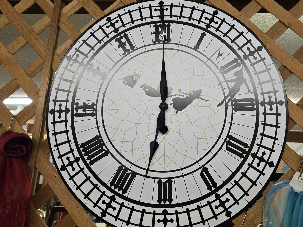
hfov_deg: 59.8
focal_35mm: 30
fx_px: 263
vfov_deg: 46.6
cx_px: 170
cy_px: 94
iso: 400
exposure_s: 1/120
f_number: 1.8
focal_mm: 5.4
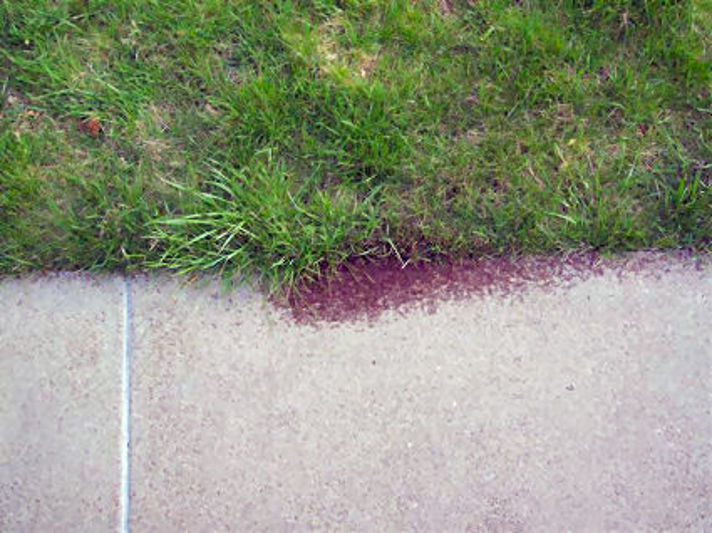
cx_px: 356
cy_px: 266
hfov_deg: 49.0
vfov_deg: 37.7
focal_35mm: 38
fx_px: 781
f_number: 2.8
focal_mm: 8
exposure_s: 1/180
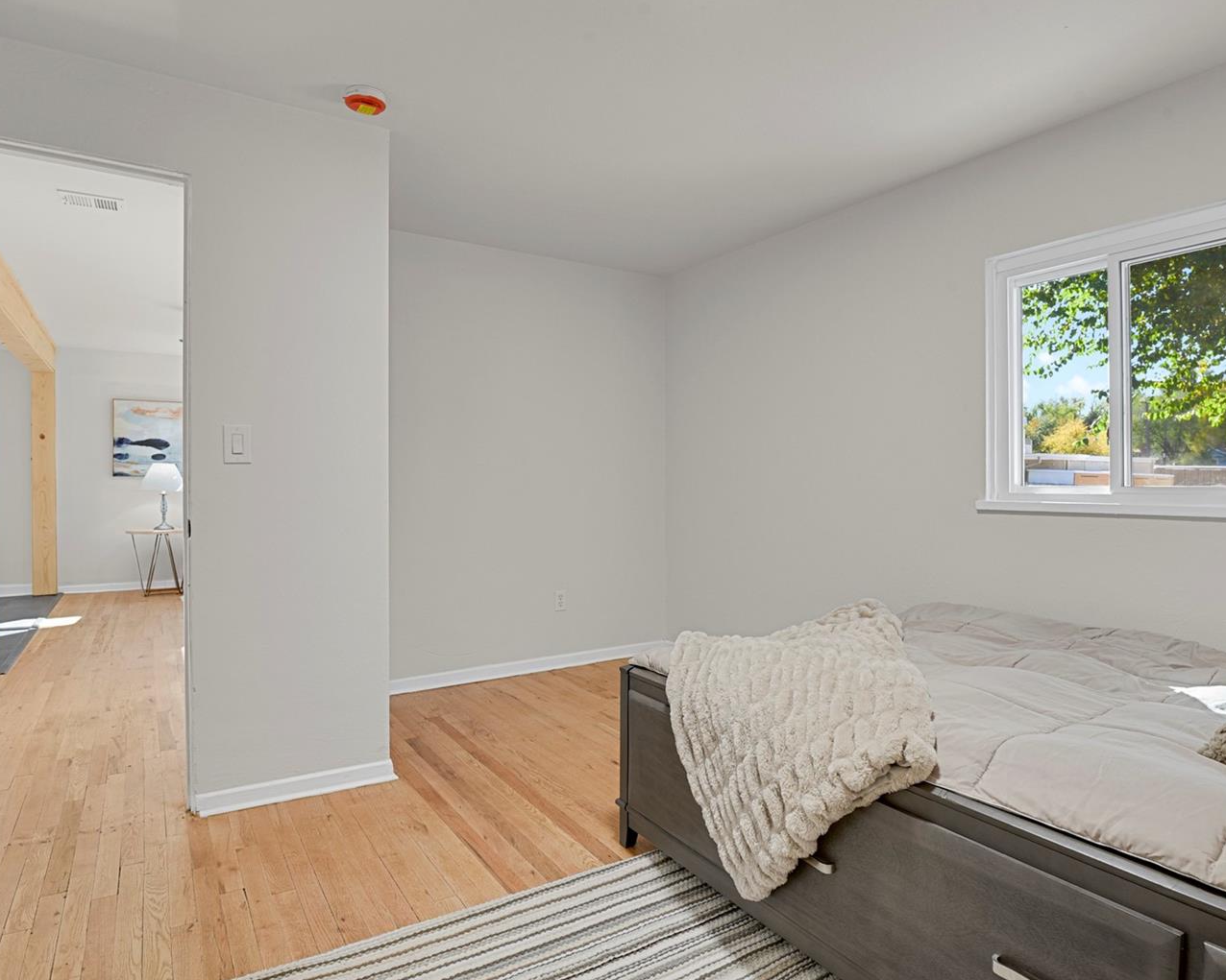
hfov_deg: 80.4
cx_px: 623
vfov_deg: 68.1
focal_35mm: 20
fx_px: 726
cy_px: 478
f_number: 8
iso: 250
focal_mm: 17
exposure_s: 2
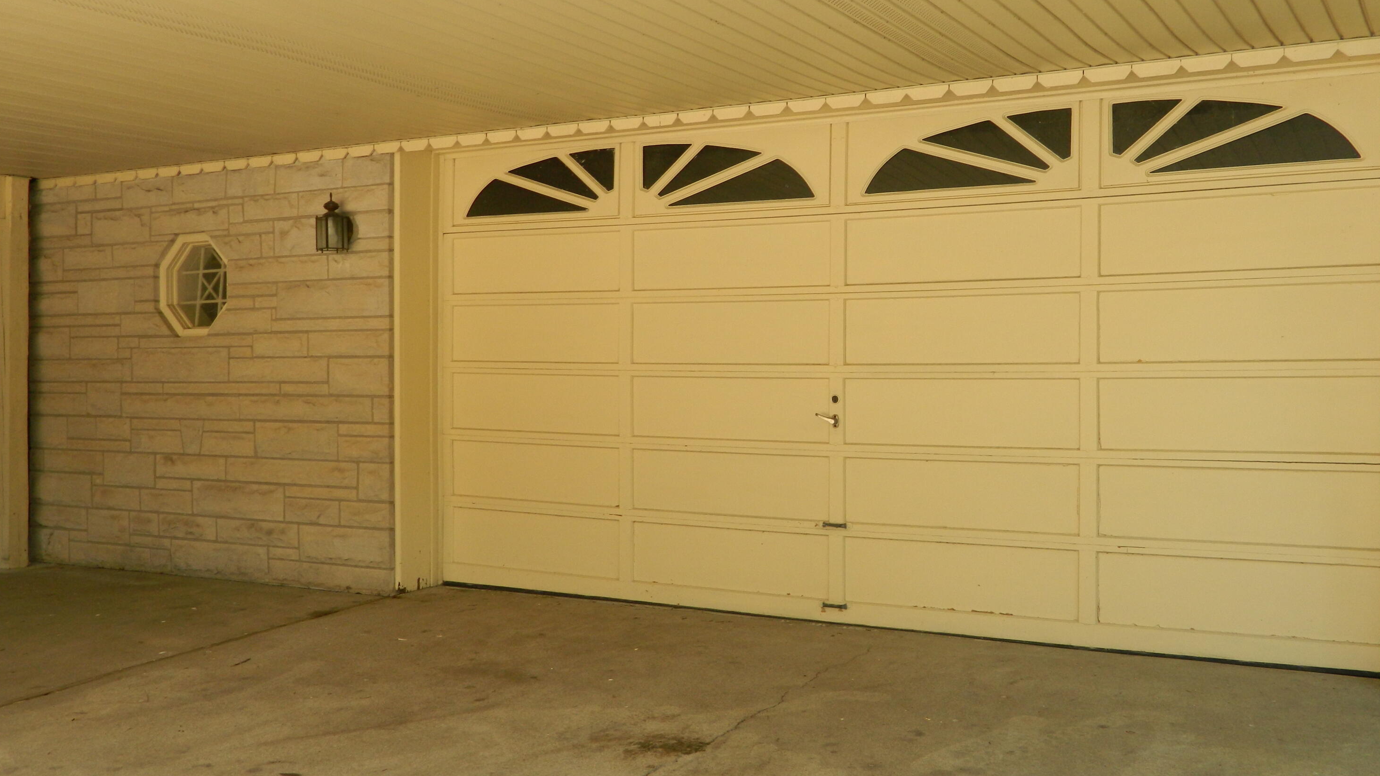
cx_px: 692
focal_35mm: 39
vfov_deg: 30.4
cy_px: 387
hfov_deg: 51.6
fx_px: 1427
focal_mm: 6.2
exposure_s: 1/160
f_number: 3.3
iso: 110
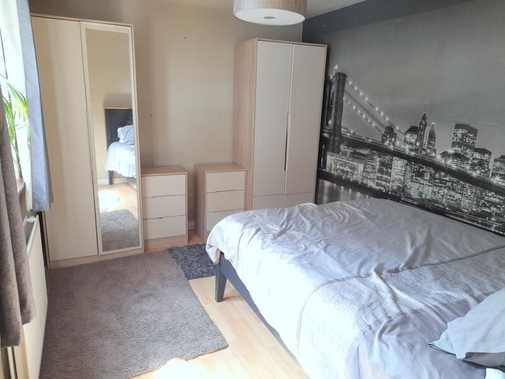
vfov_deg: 54.9
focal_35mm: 25
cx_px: 252
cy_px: 190
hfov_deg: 69.4
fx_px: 365
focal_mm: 4.6
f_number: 2
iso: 125
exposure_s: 1/50
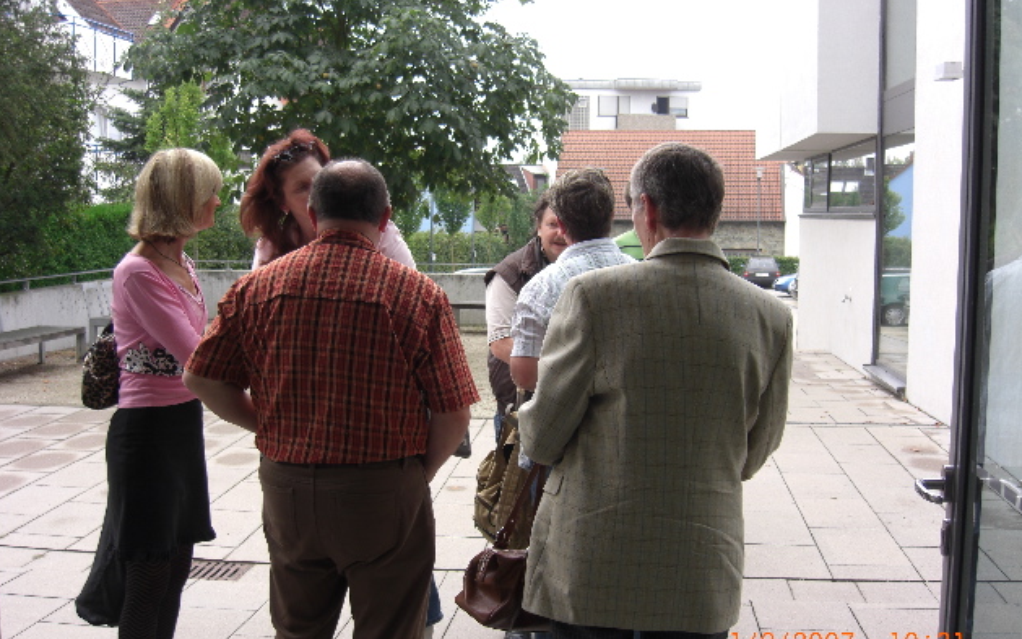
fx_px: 1142
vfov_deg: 31.2
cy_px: 333
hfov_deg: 48.2
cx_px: 510
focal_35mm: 41
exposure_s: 1/200
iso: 80
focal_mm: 7.9
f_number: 2.8
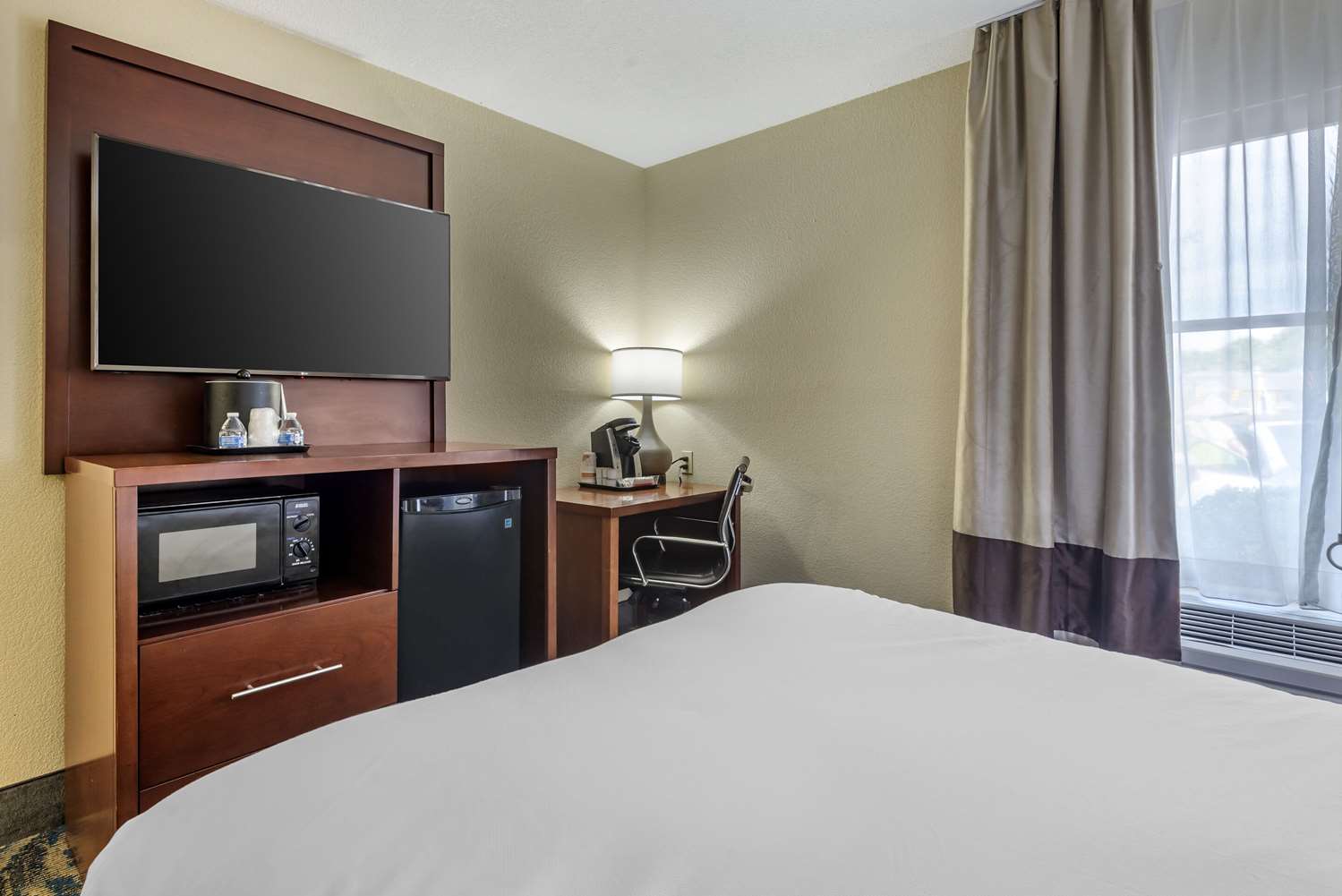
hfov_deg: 96.7
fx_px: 597
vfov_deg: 73.8
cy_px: 448
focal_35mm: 16
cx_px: 671
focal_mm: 16
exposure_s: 1/50
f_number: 10
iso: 400
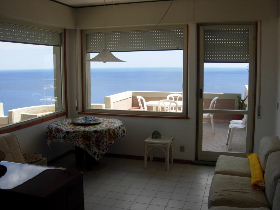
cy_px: 105
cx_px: 140
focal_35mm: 36
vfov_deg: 39.7
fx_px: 291
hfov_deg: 51.4
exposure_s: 1/197
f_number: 5.4
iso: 50
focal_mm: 7.5
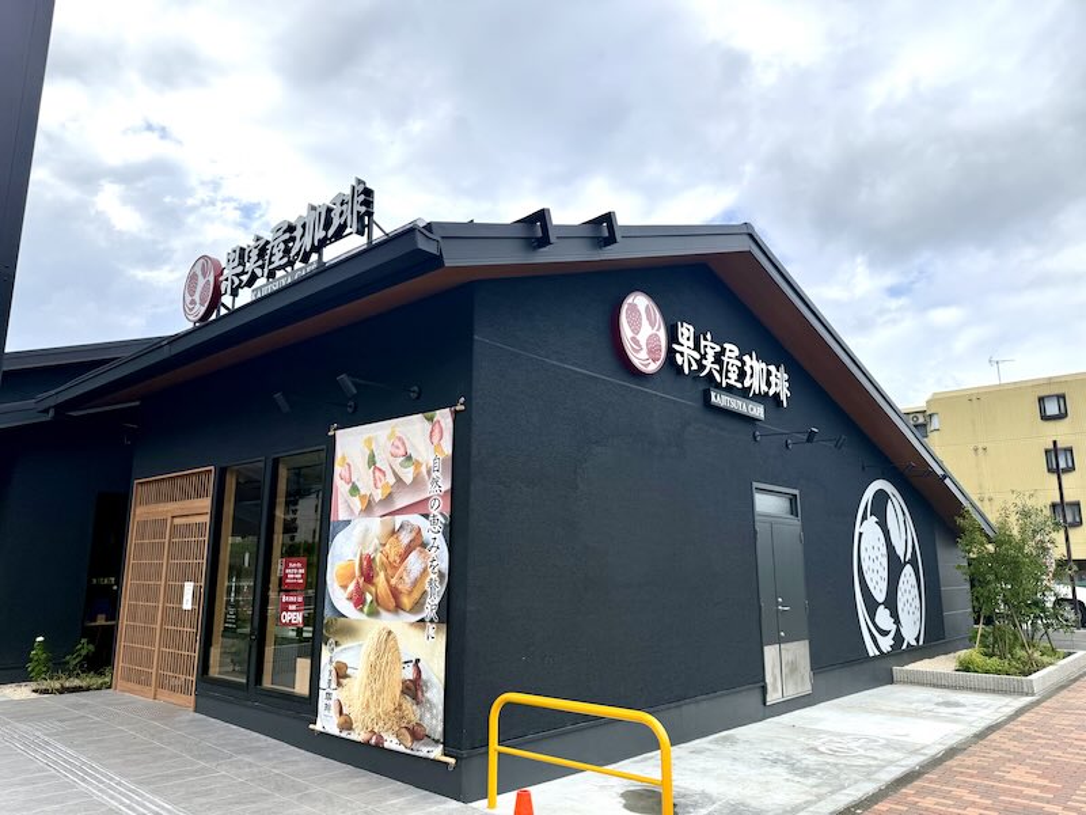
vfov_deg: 56.8
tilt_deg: +11.2
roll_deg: +0.0
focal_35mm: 24
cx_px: 543
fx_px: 753
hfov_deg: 71.6
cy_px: 408
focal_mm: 6.76
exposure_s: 1/2801
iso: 80
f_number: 1.78
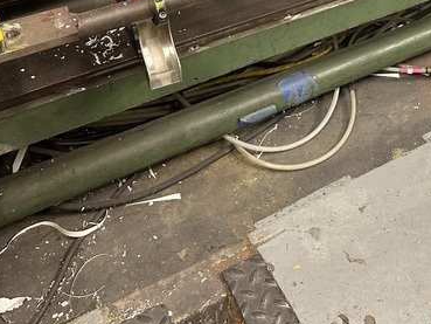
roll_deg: -5.2
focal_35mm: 52
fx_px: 648
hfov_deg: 35.5
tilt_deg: -34.9
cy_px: -14
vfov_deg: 26.3
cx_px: 349
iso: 250
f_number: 1.78
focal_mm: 6.86
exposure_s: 1/60
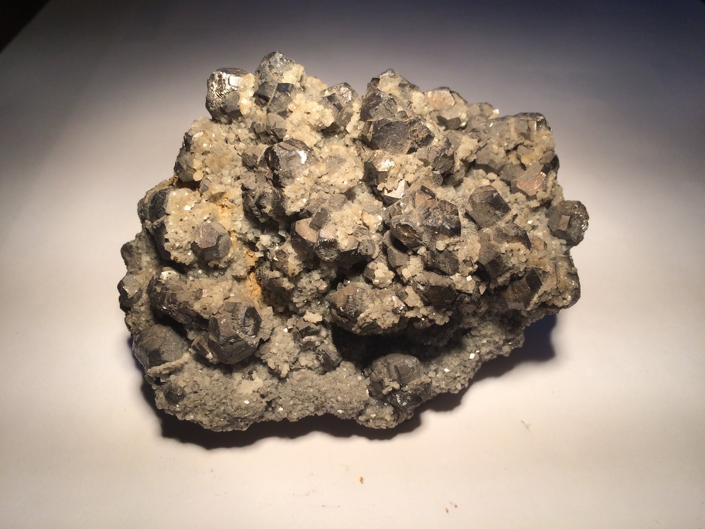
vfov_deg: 48.2
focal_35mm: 29
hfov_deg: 61.7
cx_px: 352
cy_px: 264
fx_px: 591
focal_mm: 4.15
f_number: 2.2
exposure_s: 1/253
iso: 32
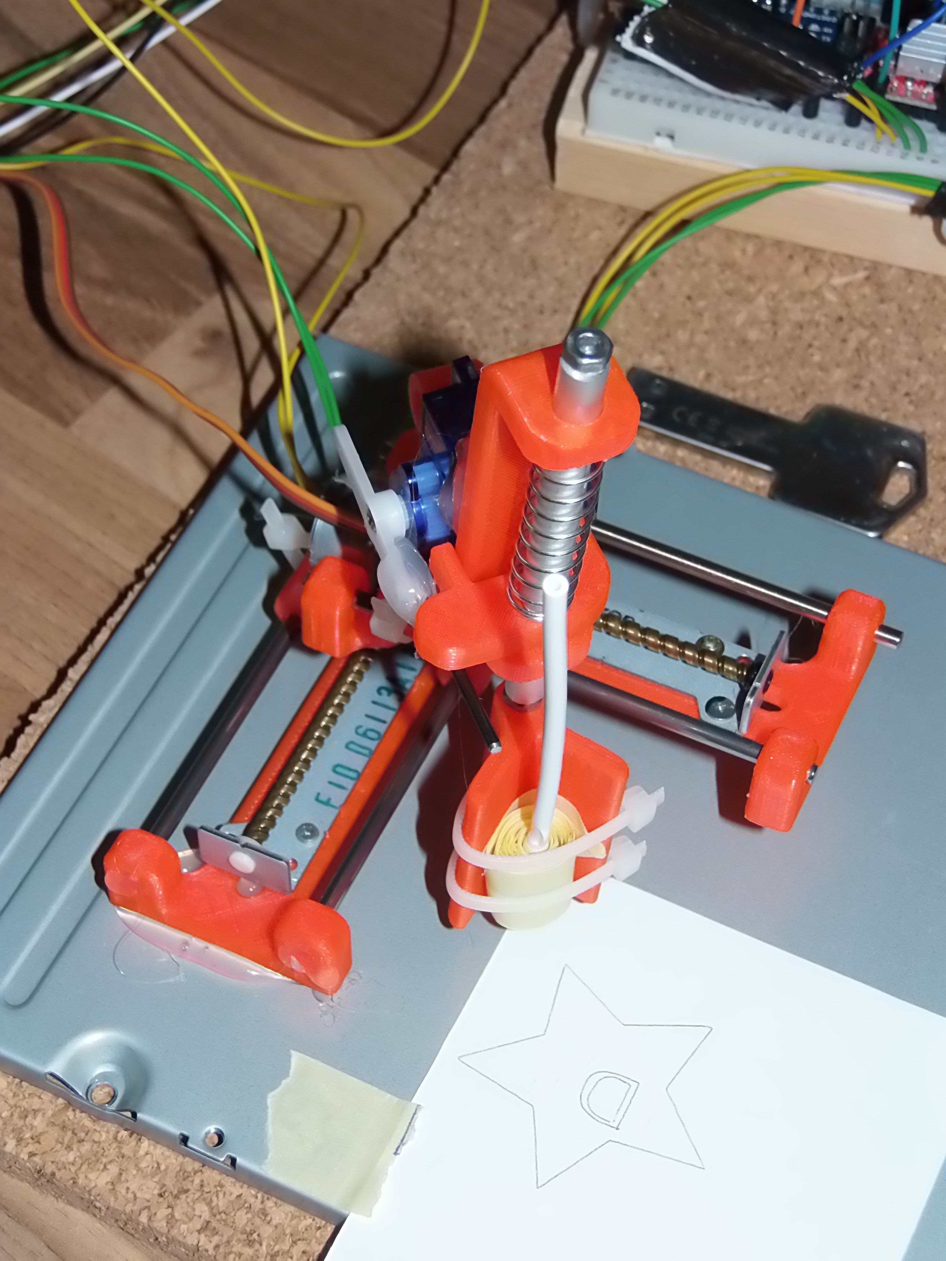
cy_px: 630
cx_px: 473
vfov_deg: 26.7
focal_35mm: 73
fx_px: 2660
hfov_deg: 20.2
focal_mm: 13
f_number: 4.2
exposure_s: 1/30
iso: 200
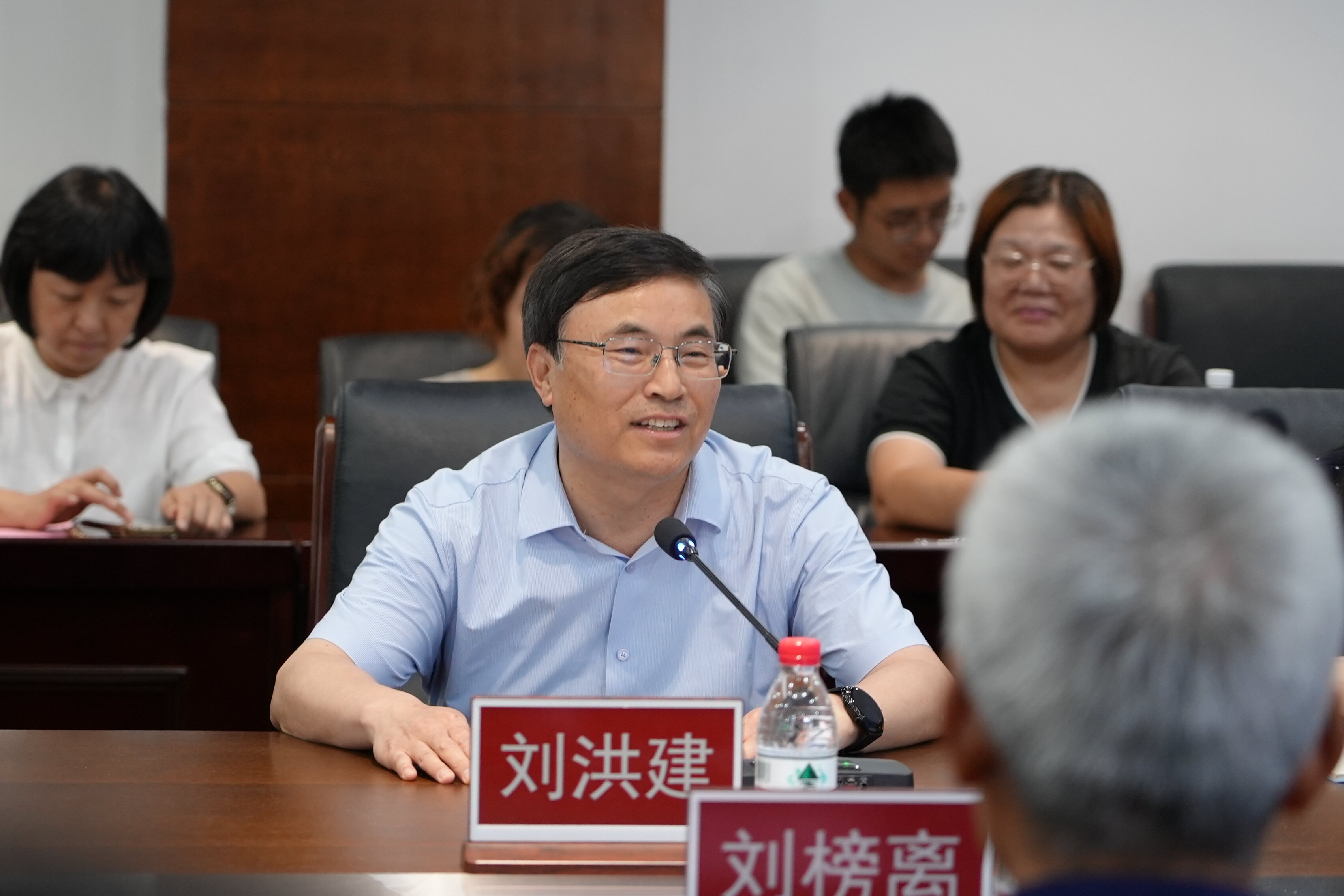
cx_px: 672
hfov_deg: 19.4
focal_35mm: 105
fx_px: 3921
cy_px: 448
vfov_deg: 13.1
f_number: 4
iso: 2000
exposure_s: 1/160
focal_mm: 105
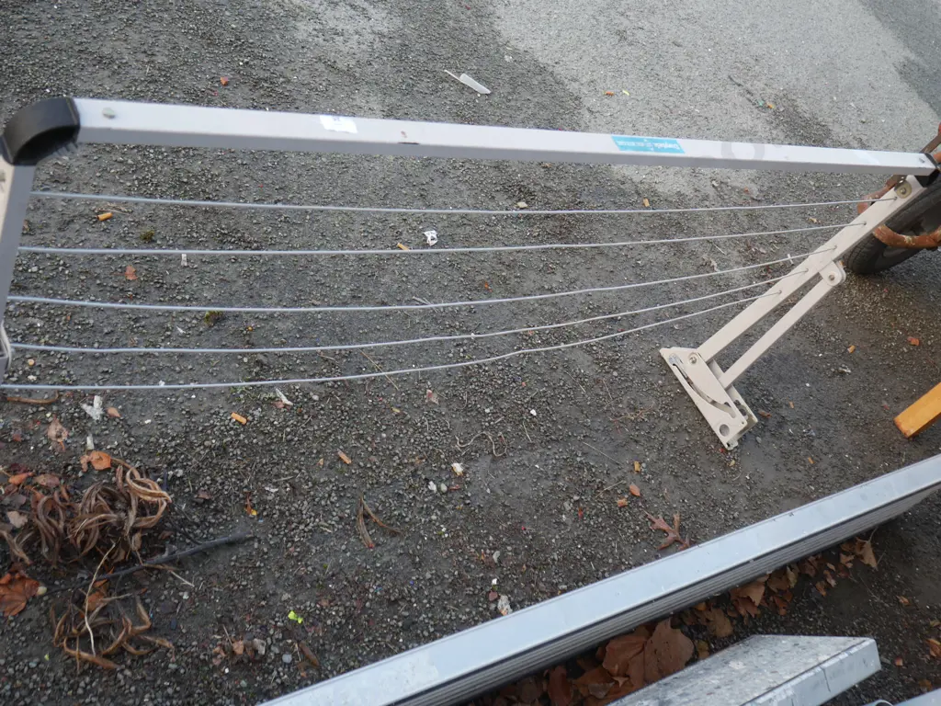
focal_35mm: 38
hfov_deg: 49.0
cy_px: 353
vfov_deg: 37.7
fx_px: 1033
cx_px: 470
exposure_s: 1/60
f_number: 4.1
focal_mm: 19
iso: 250
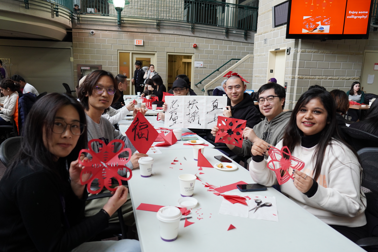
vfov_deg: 51.3
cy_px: 126
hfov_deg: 71.5
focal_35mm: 25
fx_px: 262
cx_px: 191
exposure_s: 1/250
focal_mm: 16
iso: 500
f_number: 2.8
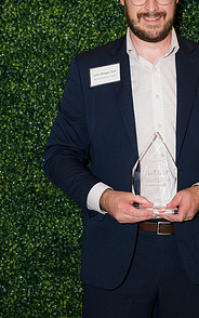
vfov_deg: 17.8
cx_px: 145
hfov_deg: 11.2
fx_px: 1014
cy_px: 146
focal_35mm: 117
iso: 400
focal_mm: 75
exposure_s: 1/160
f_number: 5
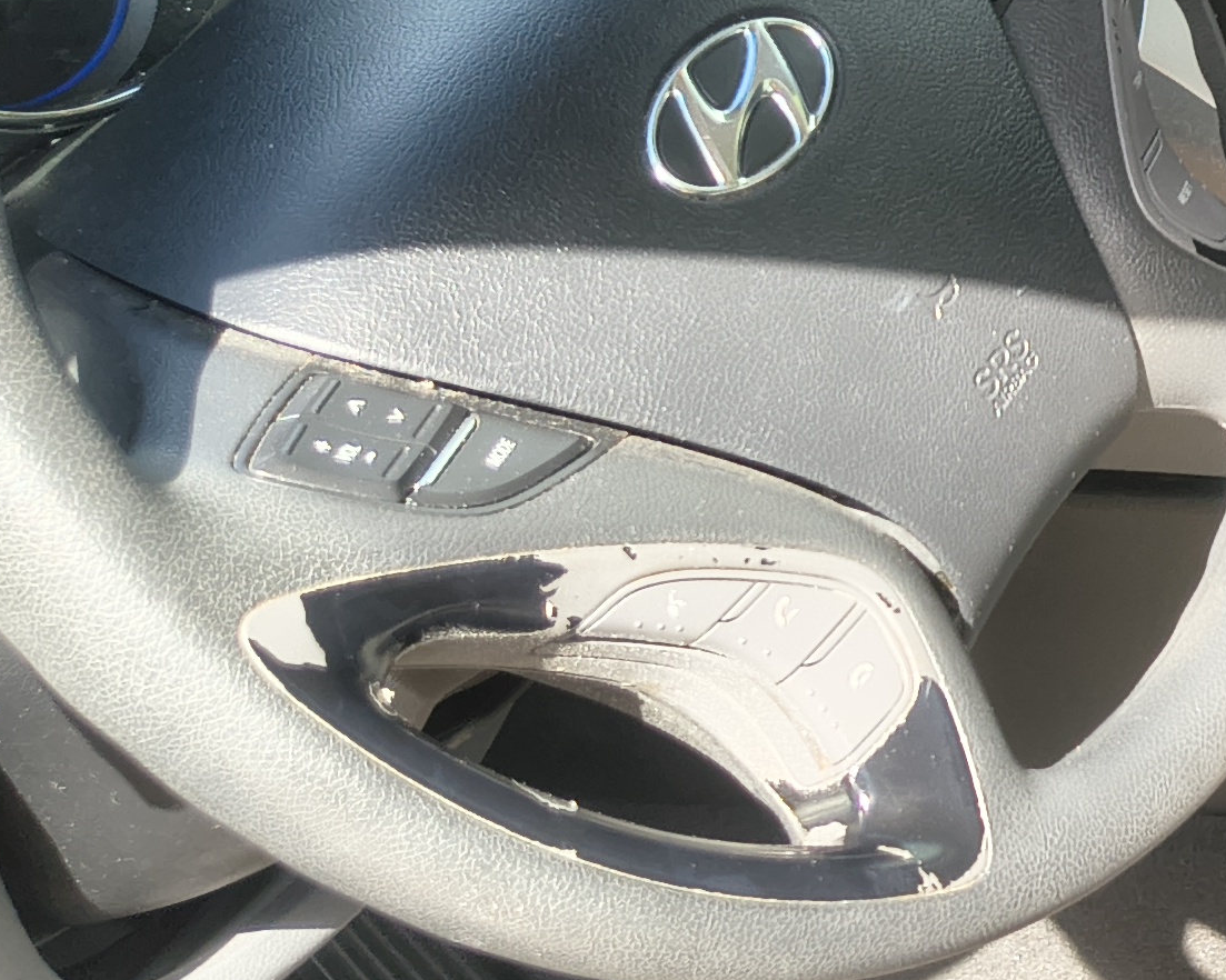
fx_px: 3156
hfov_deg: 18.4
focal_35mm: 87
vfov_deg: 17.6
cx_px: 2049
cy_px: 280
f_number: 1.8
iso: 100
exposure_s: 1/316
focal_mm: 5.56
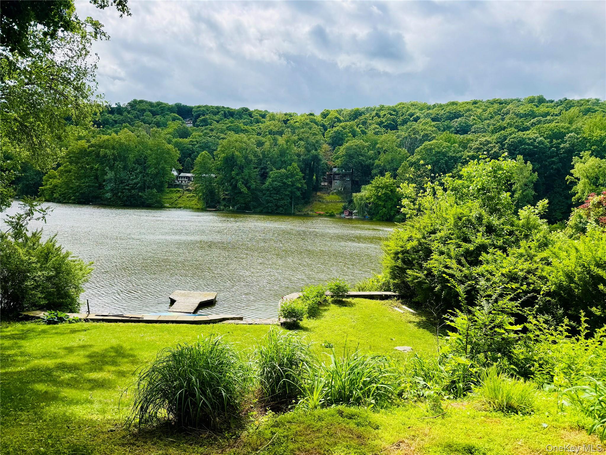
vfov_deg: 56.8
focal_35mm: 24
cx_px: 303
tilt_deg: -4.1
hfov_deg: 71.6
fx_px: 420
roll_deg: -2.8
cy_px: 228
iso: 80
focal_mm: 6.76
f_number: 1.78
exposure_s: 1/3413
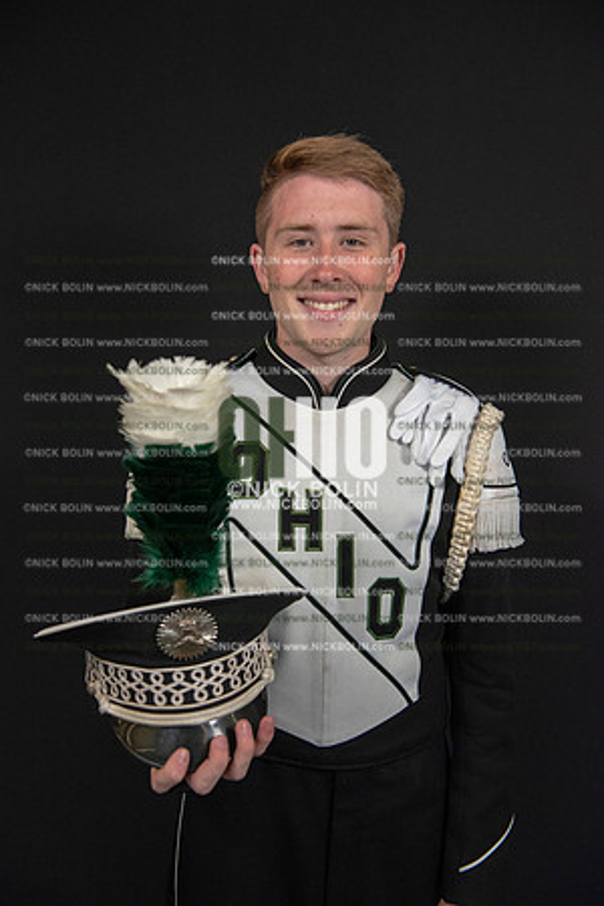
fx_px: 956
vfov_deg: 50.7
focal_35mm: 38
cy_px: 453
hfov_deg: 35.1
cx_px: 302
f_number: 5.6
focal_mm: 38
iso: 2000
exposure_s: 1/640
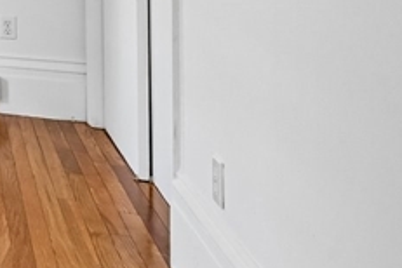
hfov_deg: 17.4
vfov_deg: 17.7
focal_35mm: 71
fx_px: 793
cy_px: -104
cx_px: -454
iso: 400
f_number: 8
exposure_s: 1/25
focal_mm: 16
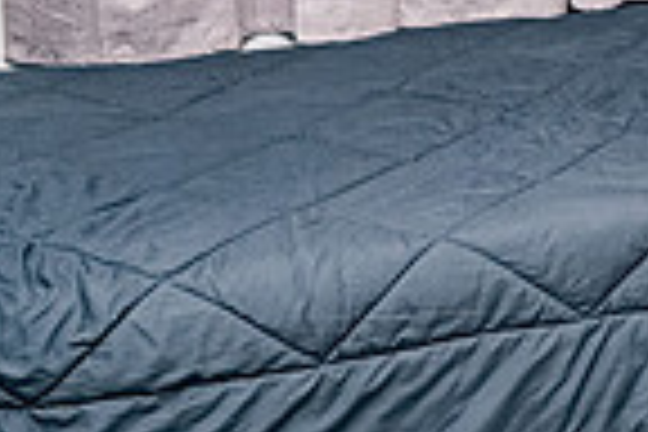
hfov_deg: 20.4
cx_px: 630
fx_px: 1746
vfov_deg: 13.5
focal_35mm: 97
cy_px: -160
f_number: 5.6
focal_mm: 24
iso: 640
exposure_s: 1/100
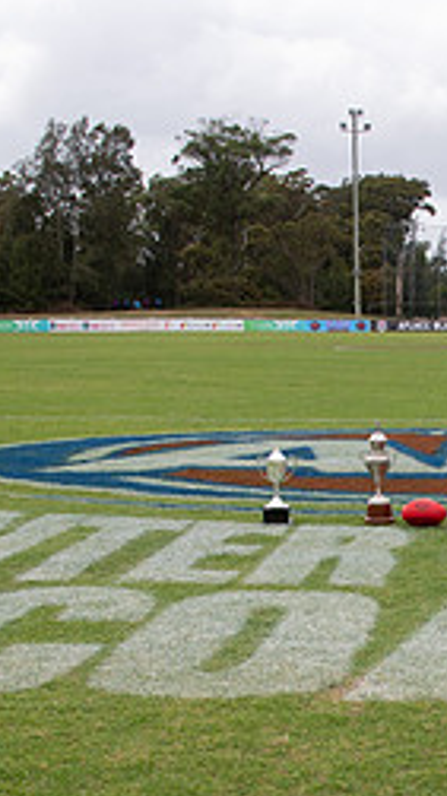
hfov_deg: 19.8
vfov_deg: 35.3
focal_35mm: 58
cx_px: 498
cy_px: 596
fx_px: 1223
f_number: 9
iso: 200
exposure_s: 1/200
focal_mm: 16
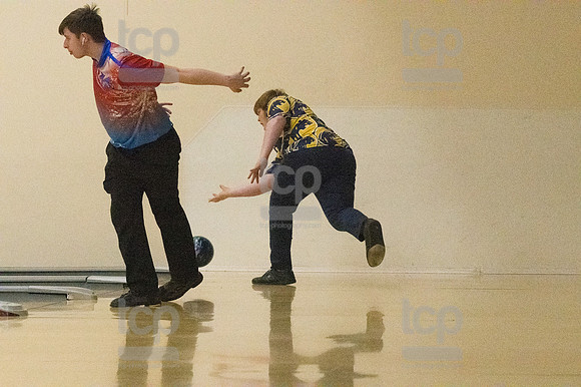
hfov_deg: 13.1
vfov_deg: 8.7
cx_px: 290
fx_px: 2532
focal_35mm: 157
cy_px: 194
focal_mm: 105
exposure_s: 1/1250
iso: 10000
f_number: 4.5
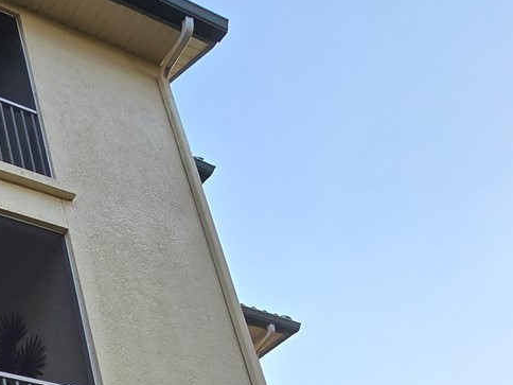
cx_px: -142
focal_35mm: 43
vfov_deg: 24.3
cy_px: 609
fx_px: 637
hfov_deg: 33.2
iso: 50
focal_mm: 2.2
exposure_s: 1/260
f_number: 2.2
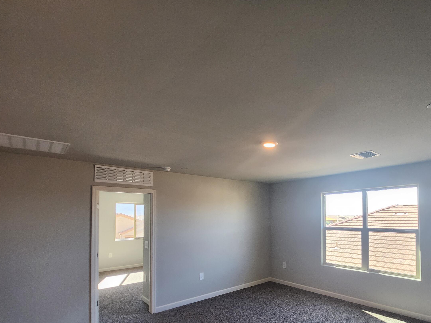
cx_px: 280
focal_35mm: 18
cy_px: 215
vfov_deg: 69.6
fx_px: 224
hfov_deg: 85.3
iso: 100
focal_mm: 1.7
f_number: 2.2
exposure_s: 1/60
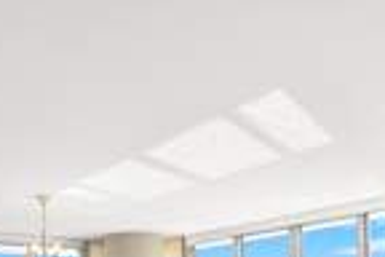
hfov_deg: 48.1
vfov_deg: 25.4
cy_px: 383
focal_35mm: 40
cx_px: 152
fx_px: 428
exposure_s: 1/200
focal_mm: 12
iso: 400
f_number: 8
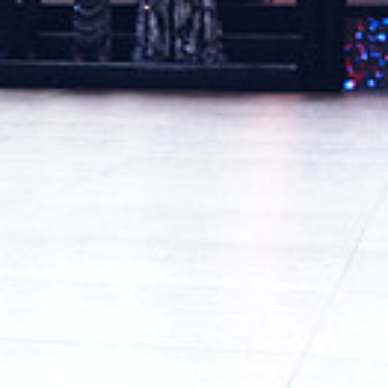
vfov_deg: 9.0
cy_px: -64
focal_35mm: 192
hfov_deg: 8.6
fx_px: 2435
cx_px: -412
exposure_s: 1/500
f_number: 4.5
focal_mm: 51
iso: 2000
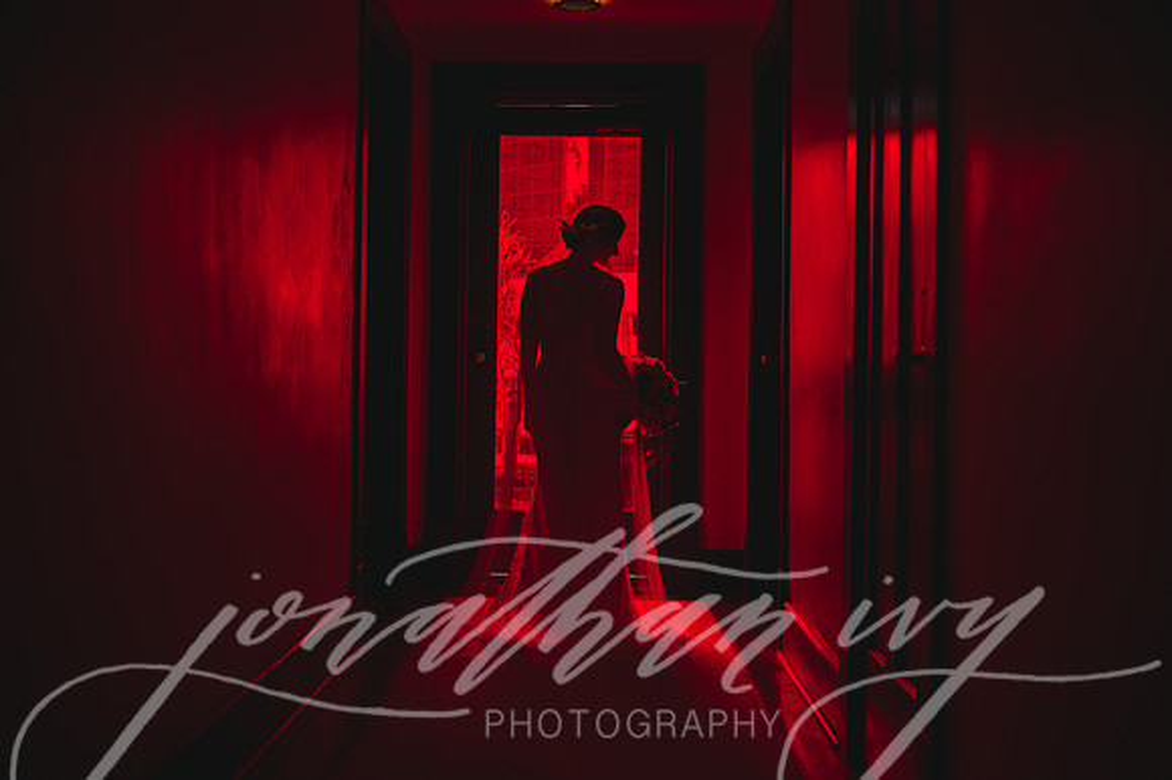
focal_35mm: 44
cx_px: 586
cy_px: 390
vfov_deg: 30.5
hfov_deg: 44.5
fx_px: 1432
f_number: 2.8
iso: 1600
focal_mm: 44
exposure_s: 1/640
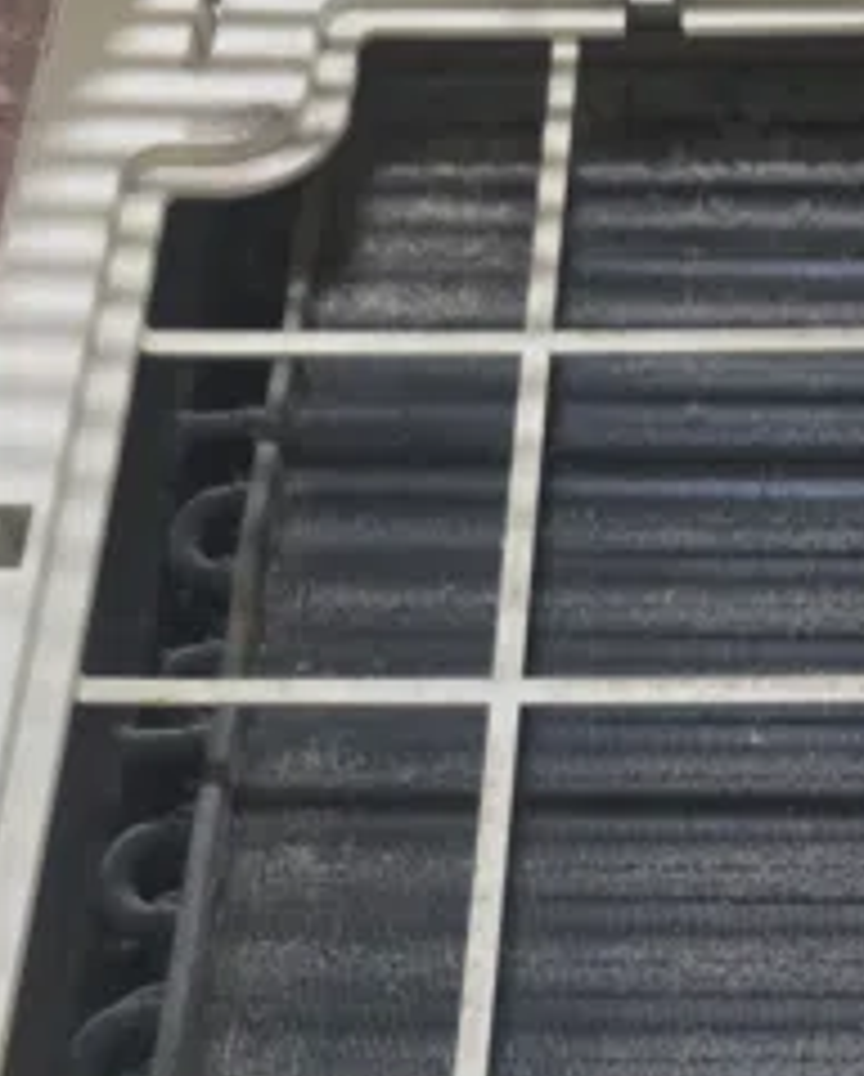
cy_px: 896
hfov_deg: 24.1
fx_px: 1913
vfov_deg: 30.5
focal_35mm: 60
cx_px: 896
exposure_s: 1/120
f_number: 1.7
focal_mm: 6.3
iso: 800
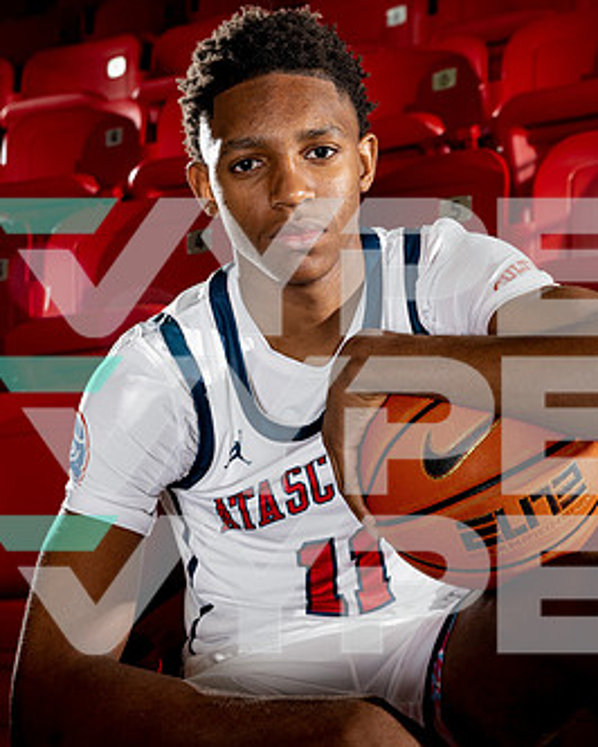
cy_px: 428
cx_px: 319
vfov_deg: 30.9
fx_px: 1348
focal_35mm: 61
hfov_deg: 25.0
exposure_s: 1/250
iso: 320
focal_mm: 48
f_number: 5.6
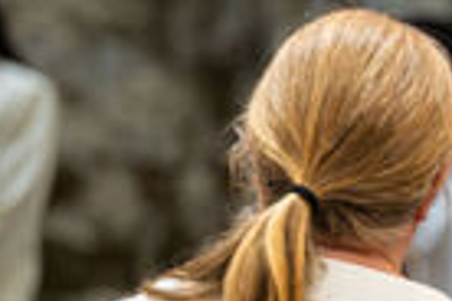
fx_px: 5800
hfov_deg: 4.4
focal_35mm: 462
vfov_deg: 3.0
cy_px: 212
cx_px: 676
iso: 4000
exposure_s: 1/250
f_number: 2.8
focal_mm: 120
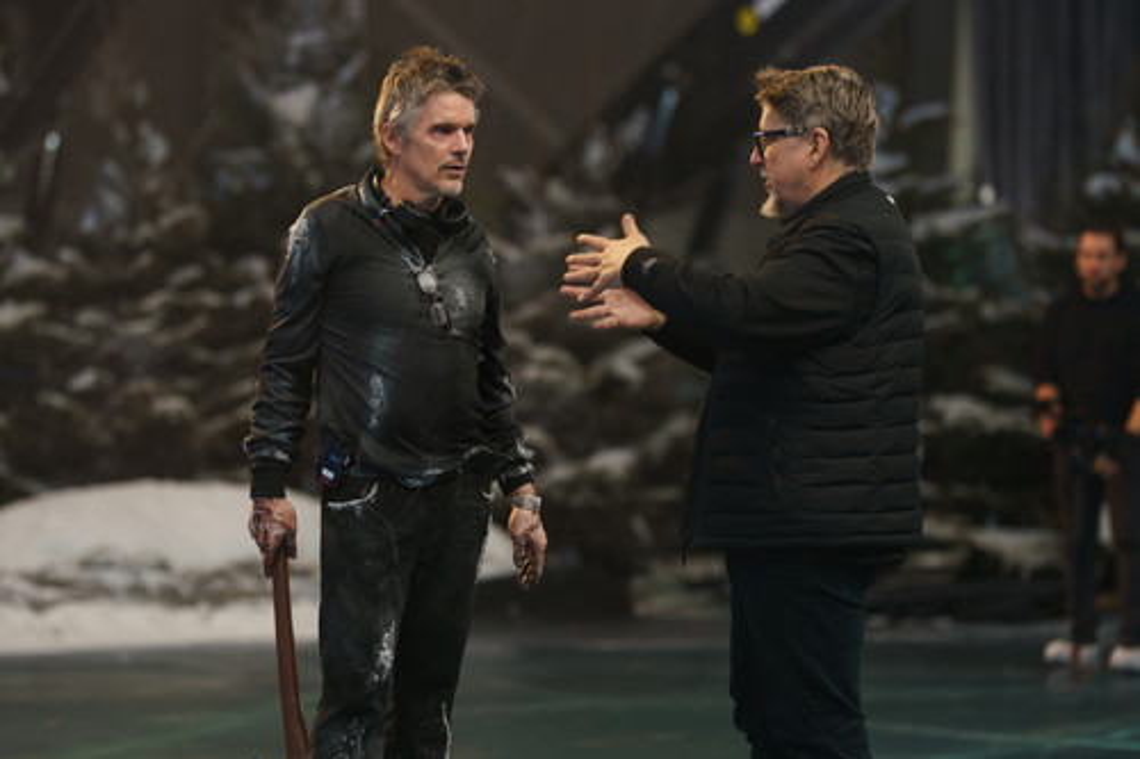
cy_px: 380
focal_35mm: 135
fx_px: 4273
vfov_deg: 10.2
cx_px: 570
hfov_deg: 15.2
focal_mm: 135
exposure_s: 1/160
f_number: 2.5
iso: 1250
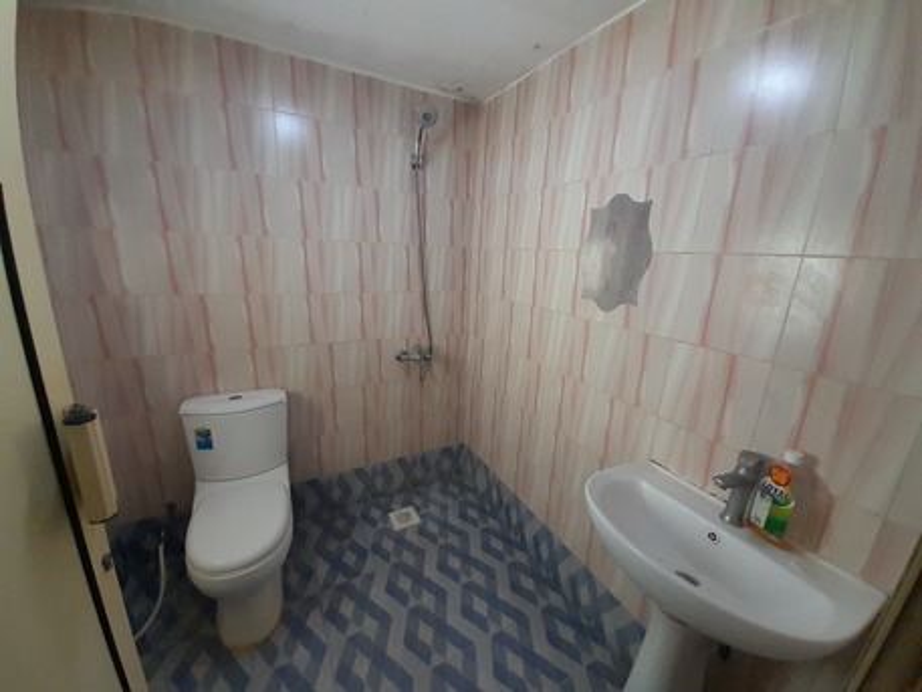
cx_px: 461
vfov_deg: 89.9
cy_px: 346
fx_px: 346
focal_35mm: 13
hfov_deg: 106.2
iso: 160
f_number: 2.2
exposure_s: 1/50
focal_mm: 1.13
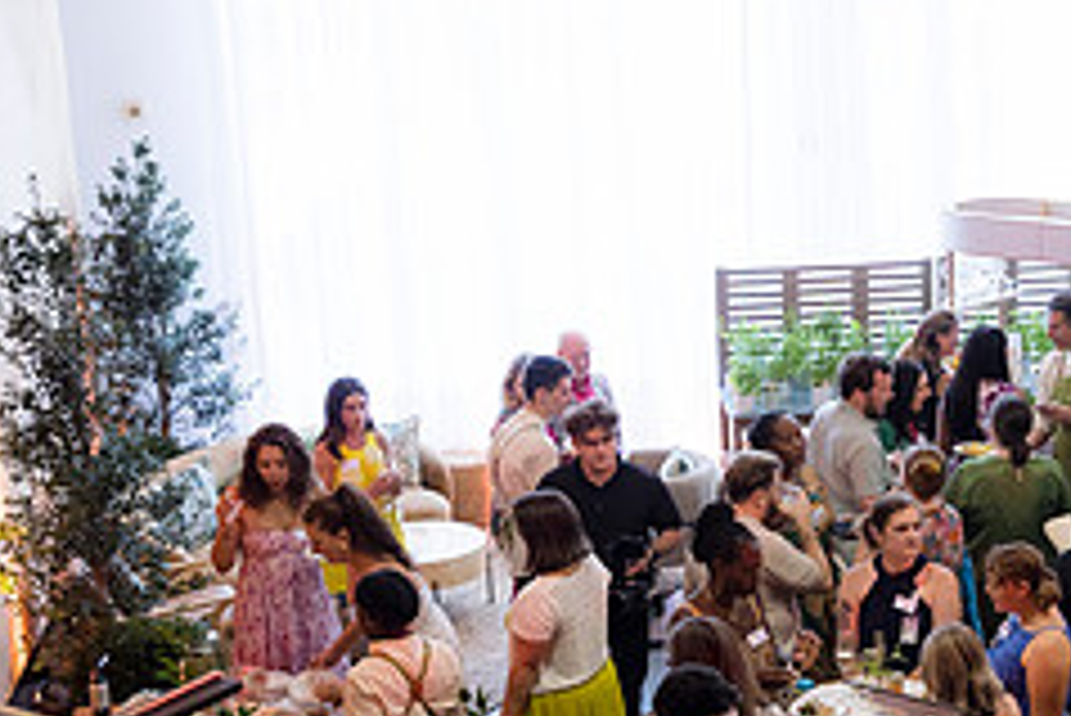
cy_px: 493
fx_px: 2173
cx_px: 940
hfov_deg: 26.8
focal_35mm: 73
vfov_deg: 18.6
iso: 800
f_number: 4.5
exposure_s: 1/100
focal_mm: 30
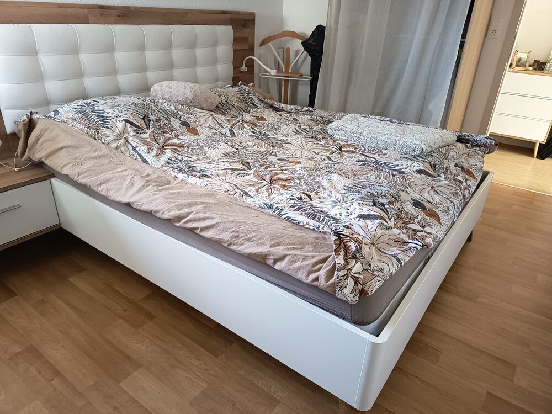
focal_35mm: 24
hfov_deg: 71.6
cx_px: 276
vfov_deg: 56.8
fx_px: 383
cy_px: 207
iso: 474
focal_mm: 5.27
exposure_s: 1/25
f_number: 1.7
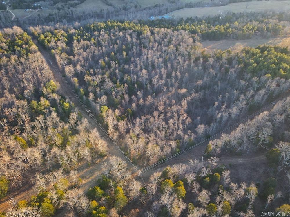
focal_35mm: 24
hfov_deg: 71.6
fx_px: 201
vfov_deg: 56.8
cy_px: 108
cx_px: 145
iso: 440
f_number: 2.8
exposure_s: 1/12.5
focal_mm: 4.5
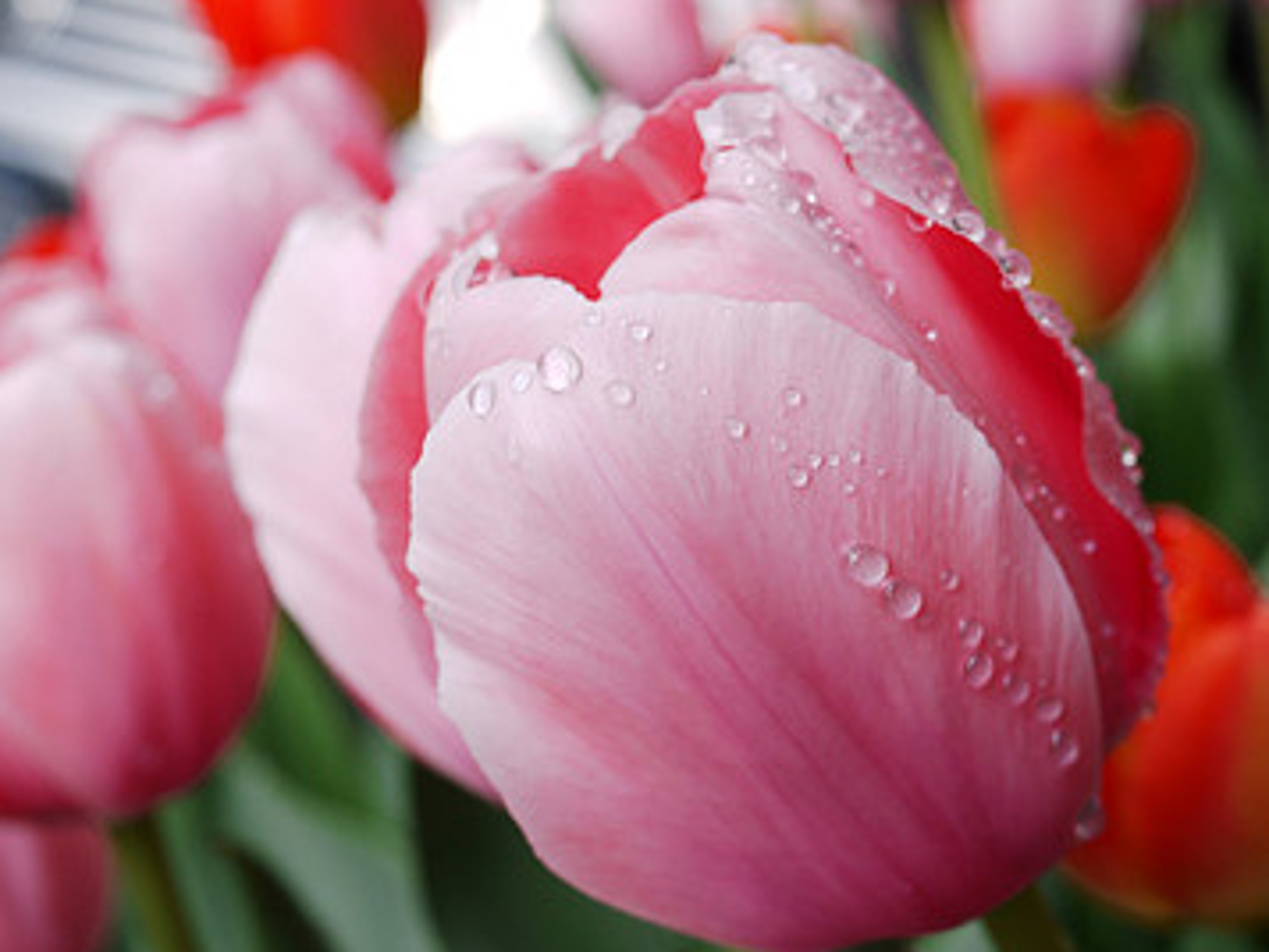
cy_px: 570
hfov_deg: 29.8
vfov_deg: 22.6
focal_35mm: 65
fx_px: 2384
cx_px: 743
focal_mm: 20
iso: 100
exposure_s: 1/125
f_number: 4
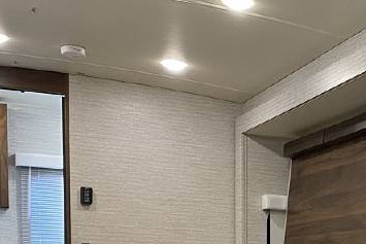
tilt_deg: -1.6
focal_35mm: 78
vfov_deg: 16.4
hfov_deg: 24.2
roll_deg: -1.0
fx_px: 793
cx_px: 405
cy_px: 328
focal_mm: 4.25
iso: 160
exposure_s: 1/60
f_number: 1.8
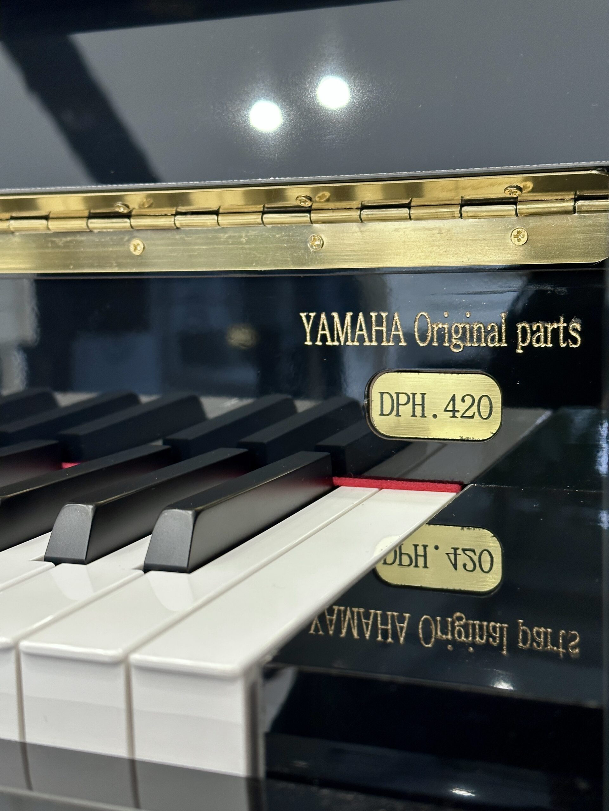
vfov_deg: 39.7
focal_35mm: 48
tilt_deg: -11.1
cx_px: 304
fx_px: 1126
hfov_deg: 30.3
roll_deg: +2.9
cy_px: 406
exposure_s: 1/50
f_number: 1.78
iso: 160
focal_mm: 6.86
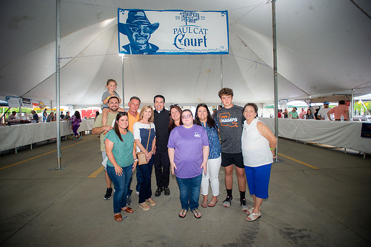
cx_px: 186
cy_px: 124
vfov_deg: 70.4
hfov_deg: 93.3
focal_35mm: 17
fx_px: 175
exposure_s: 1/60
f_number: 2.8
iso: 100
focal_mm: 17
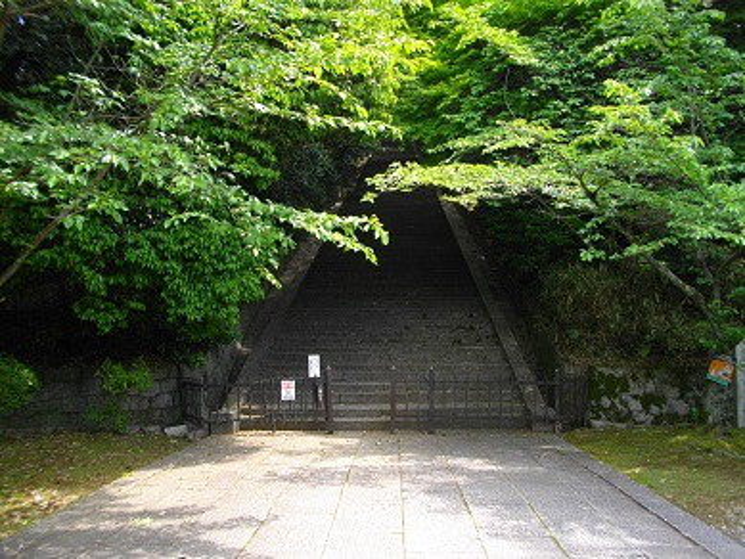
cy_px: 280
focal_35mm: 32
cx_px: 372
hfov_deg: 56.8
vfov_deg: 44.2
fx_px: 689
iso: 100
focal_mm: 5.7
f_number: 2.9
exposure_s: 1/160
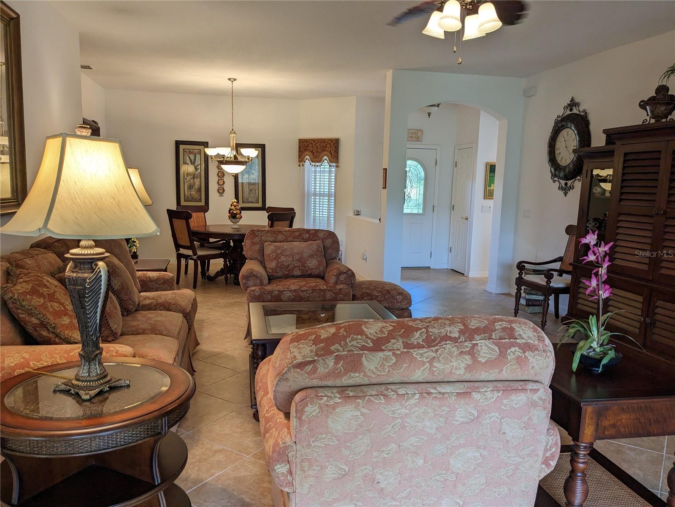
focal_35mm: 27
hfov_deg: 65.3
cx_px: 338
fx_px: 526
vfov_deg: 51.4
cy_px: 254
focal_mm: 4.38
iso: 70
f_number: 1.73
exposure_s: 1/120
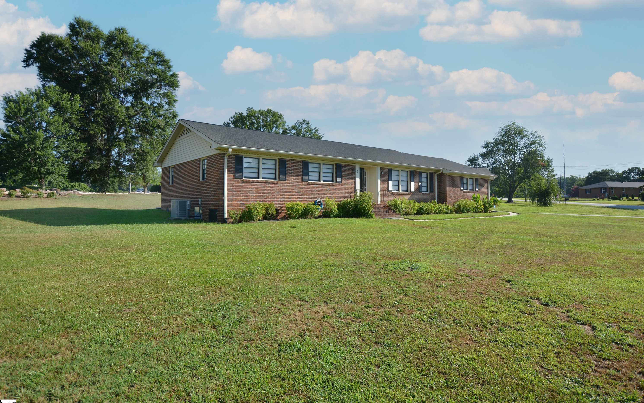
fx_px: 360
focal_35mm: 21
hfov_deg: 83.6
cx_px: 329
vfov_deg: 58.3
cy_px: 184
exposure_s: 1/250
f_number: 6.3
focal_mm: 13
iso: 100
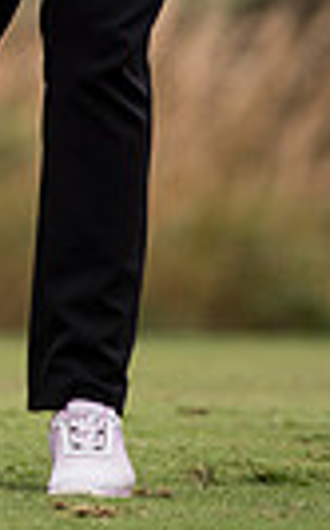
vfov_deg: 2.0
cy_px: -355
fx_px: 14895
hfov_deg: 1.3
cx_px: -143
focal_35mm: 1034
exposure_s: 1/1600
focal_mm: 300
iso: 800
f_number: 4
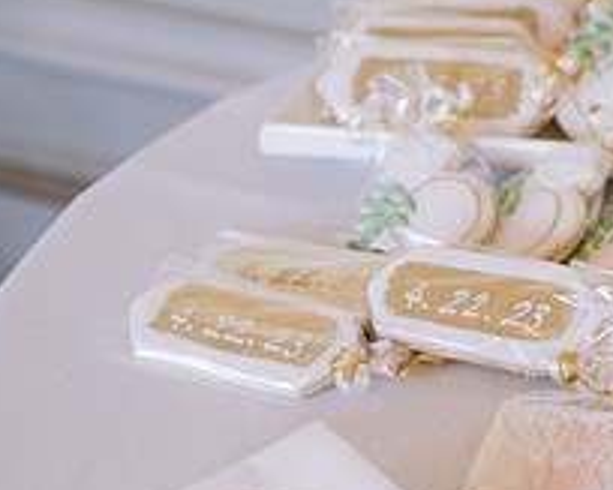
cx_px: 790
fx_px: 2629
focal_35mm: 145
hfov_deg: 12.9
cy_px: 294
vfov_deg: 10.6
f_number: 3.2
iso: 800
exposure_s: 1/250
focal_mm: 50
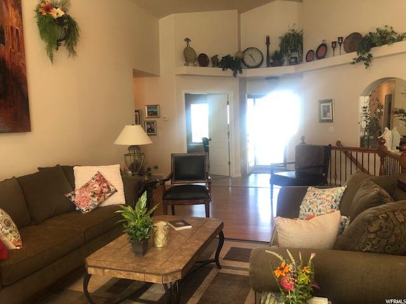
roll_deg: +2.2
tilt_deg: -4.6
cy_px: 152
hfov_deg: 63.4
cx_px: 203
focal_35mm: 28
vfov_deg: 49.7
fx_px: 328
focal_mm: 4
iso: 25
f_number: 1.8
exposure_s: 1/30
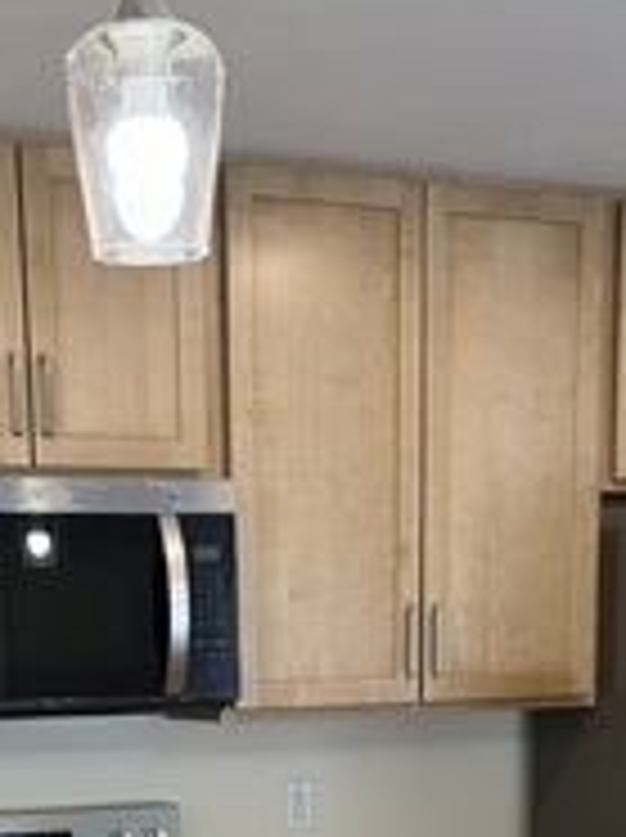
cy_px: 994
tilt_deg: -10.7
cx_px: 196
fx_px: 1692
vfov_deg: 25.1
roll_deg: +1.8
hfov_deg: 20.9
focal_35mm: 70
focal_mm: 5.96
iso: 80
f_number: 1.6
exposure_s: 1/120
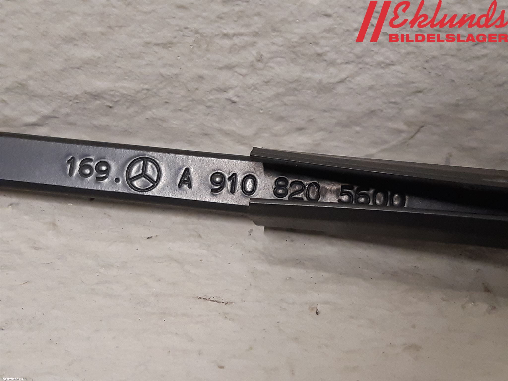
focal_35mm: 26
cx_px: 254
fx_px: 382
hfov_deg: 67.3
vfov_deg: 53.1
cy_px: 190
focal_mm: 3.93
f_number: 1.7
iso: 250
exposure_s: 1/50
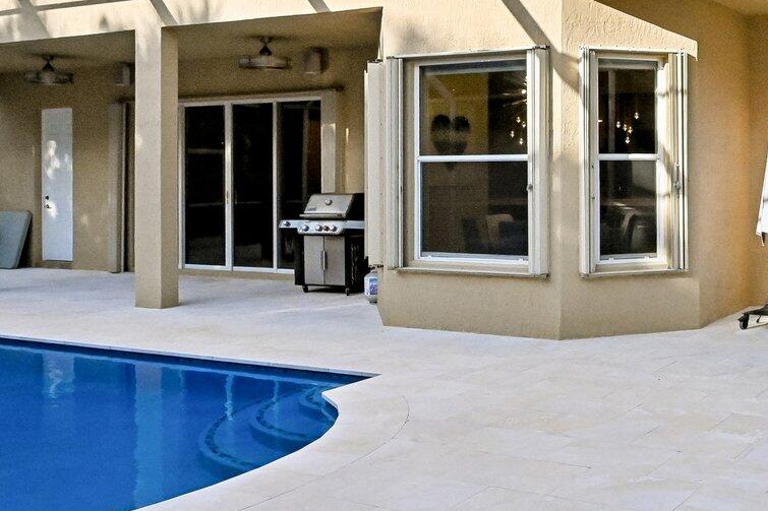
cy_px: -8
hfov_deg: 45.1
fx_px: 810
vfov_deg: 32.1
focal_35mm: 38
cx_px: 716
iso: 2500
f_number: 8
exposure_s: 1/3200
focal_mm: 14
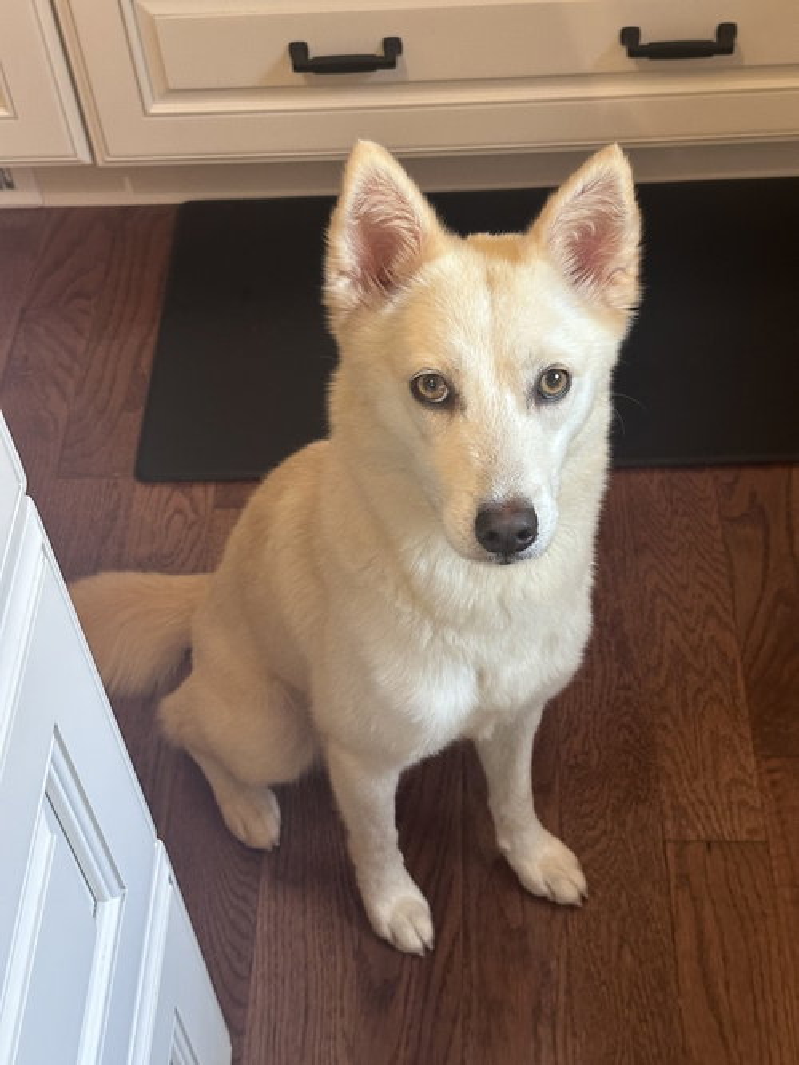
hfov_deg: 30.3
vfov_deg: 39.7
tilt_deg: -49.7
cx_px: 400
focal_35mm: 48
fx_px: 1478
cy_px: 532
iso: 320
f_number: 1.78
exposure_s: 1/40
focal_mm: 6.86
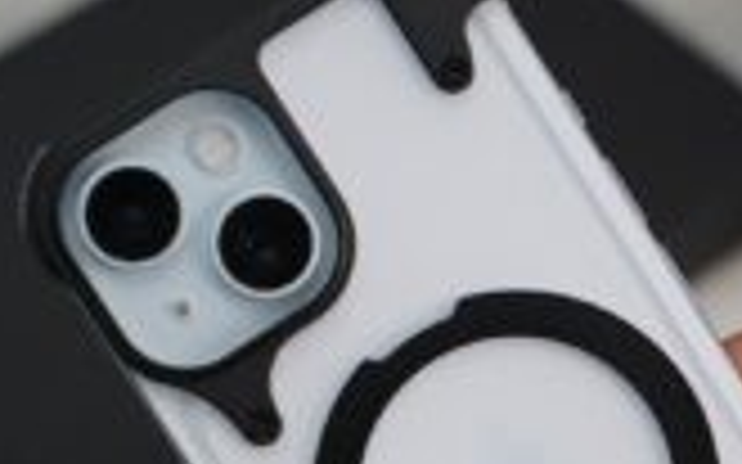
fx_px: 2992
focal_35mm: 148
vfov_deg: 8.8
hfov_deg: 14.1
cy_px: 520
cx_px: 508
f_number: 4
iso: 1250
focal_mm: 60
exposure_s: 1/160
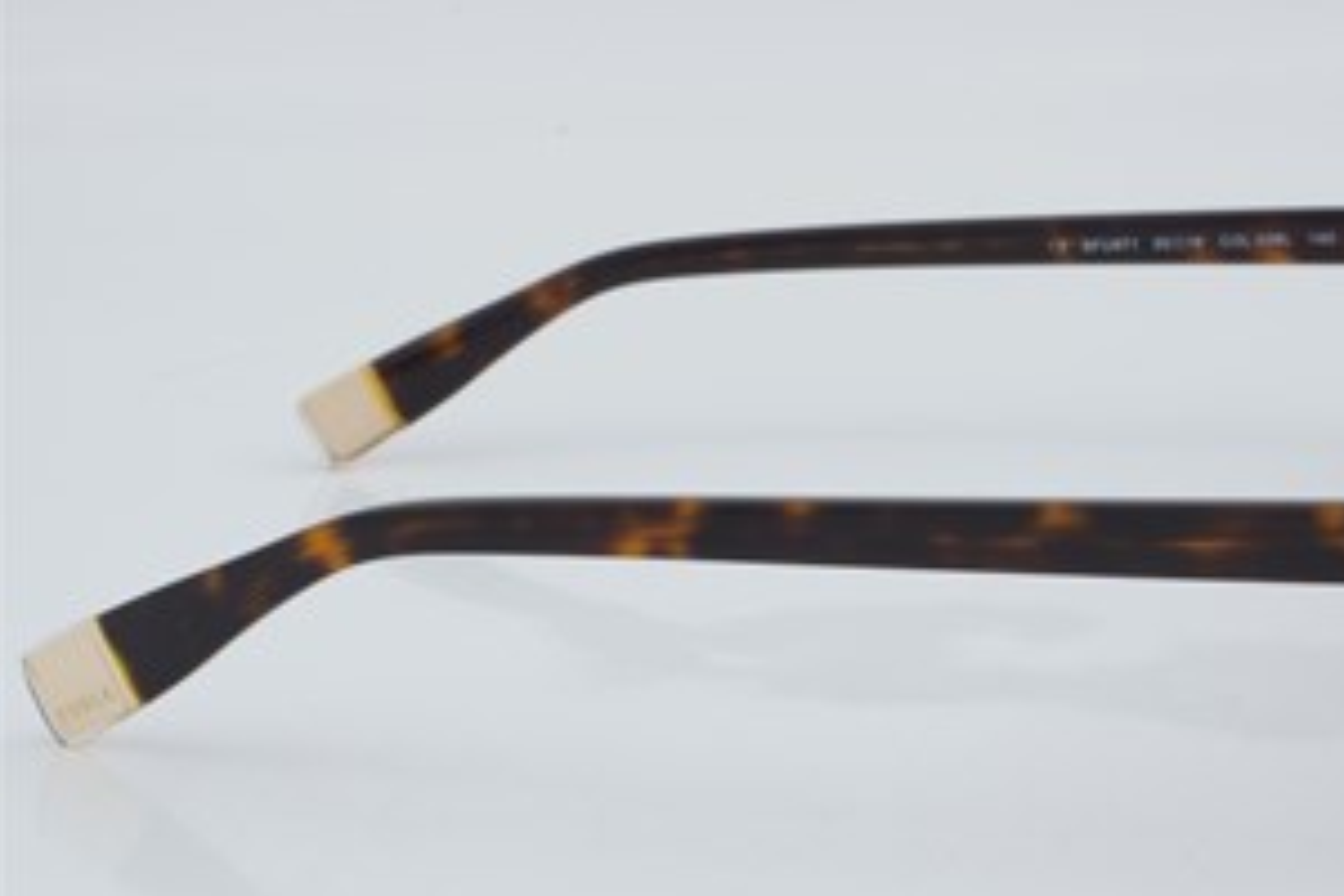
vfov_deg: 13.7
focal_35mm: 100
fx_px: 3733
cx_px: 892
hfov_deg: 20.3
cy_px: 466
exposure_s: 1/4
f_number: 29
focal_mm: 50
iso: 100
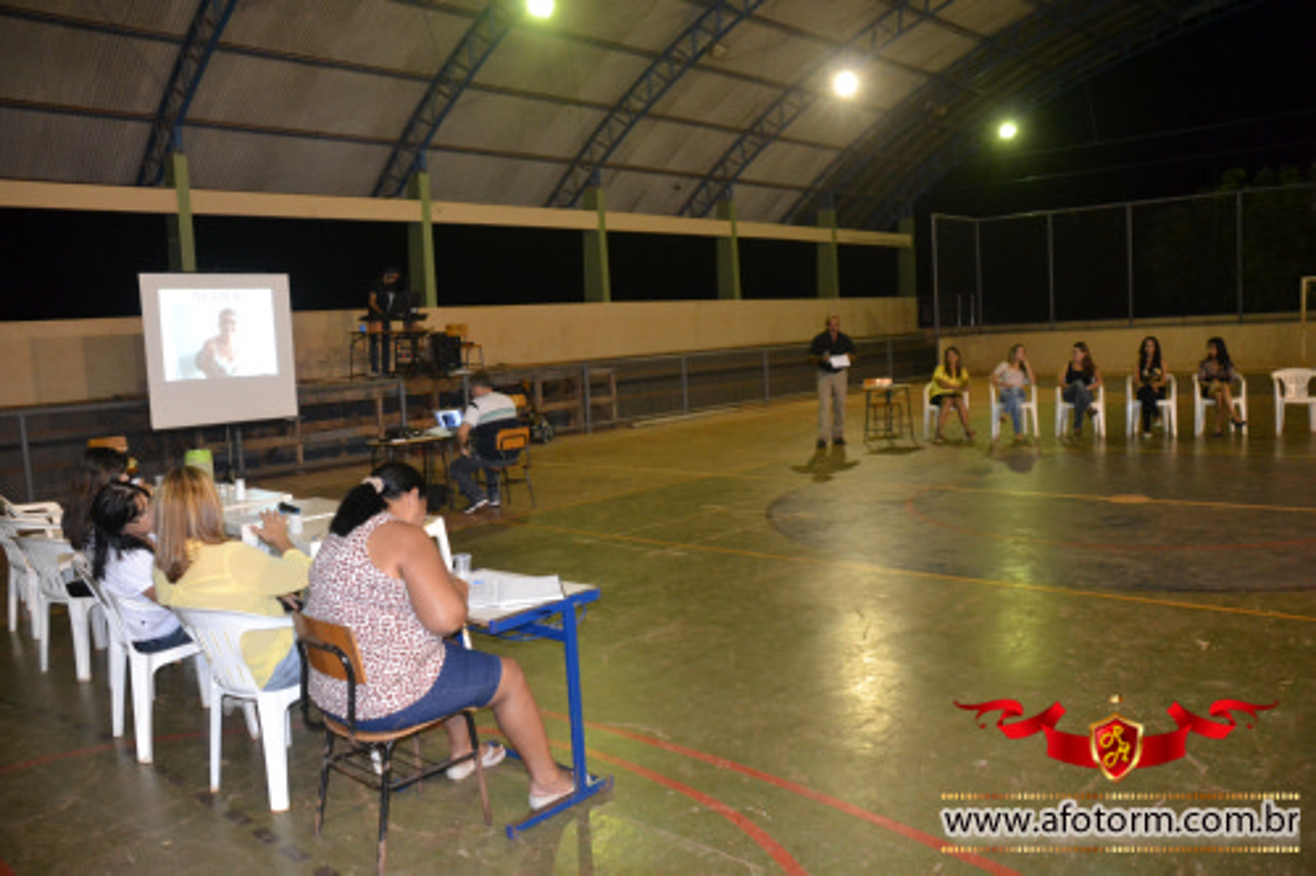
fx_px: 1096
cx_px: 658
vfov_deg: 43.6
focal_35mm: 30
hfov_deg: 61.9
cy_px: 438
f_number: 3.5
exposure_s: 1/60
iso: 2200
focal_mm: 20
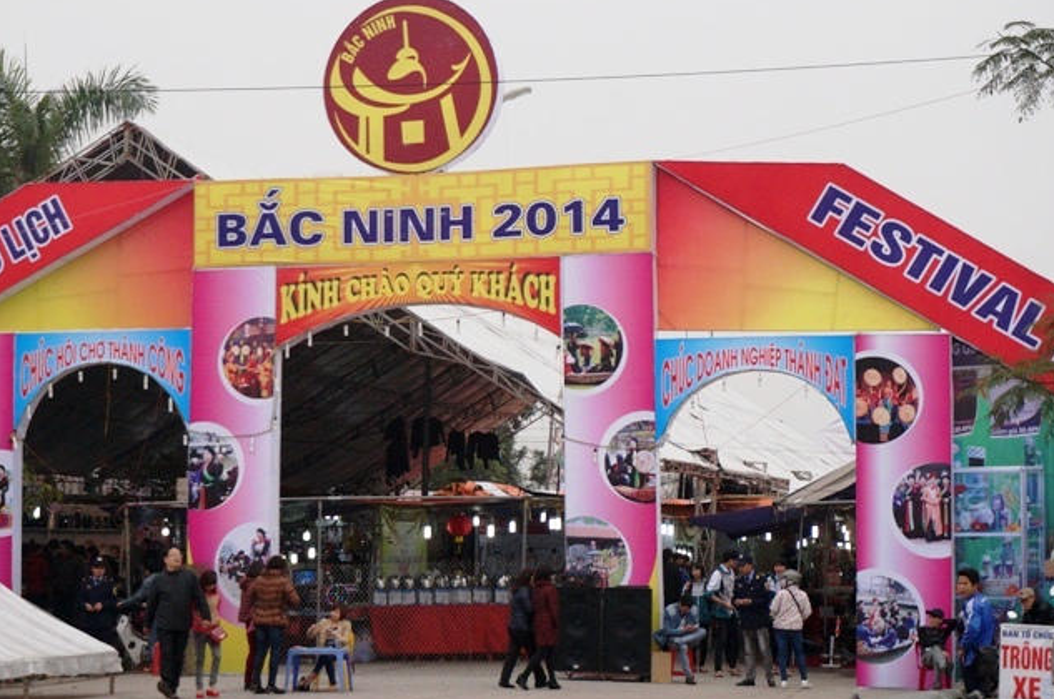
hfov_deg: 22.4
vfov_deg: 15.0
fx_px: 2660
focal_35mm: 91
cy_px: 321
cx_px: 450
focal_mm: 50
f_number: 5.6
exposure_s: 1/2000
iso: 1600
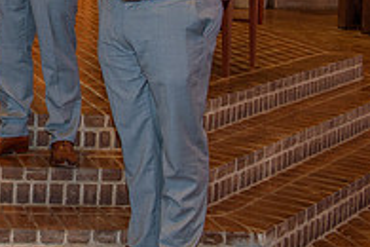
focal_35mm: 101
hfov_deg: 18.7
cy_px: -19
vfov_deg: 13.3
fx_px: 1038
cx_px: -114
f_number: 5
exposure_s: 1/125
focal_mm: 34
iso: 1250
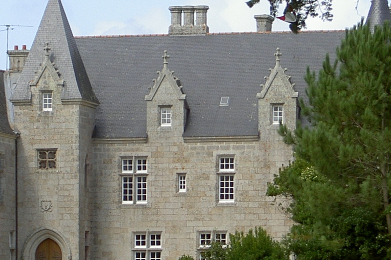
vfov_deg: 4.7
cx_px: 187
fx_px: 3203
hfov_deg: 7.0
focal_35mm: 295
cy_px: 128
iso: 100
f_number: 4.9
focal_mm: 24
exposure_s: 1/312
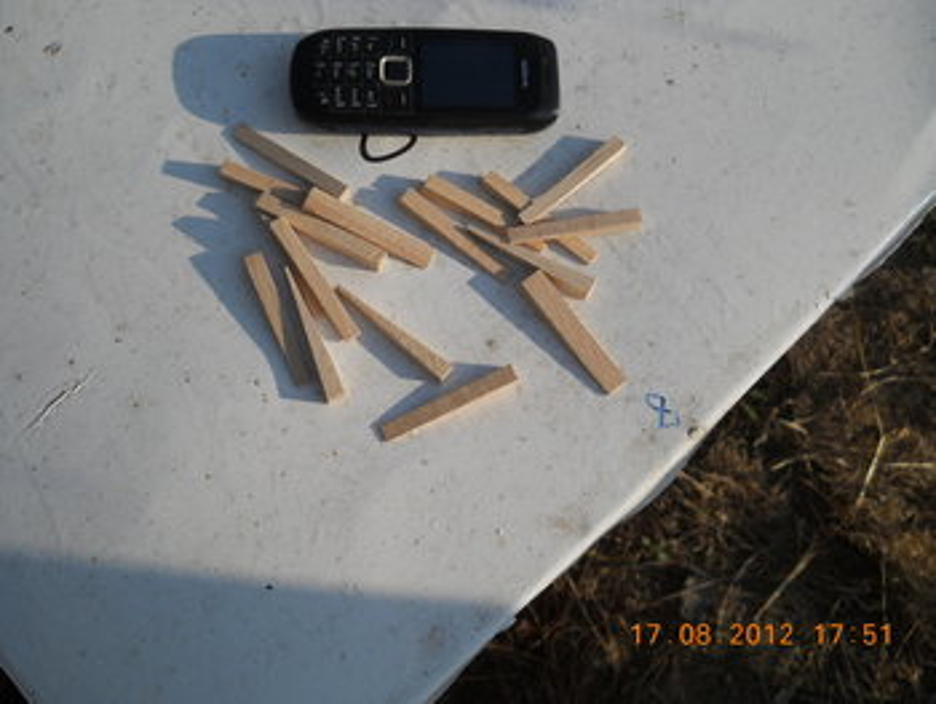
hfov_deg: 45.7
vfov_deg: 35.2
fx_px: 1109
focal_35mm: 41
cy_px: 352
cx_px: 468
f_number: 5.5
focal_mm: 6.72
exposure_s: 1/500
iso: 80
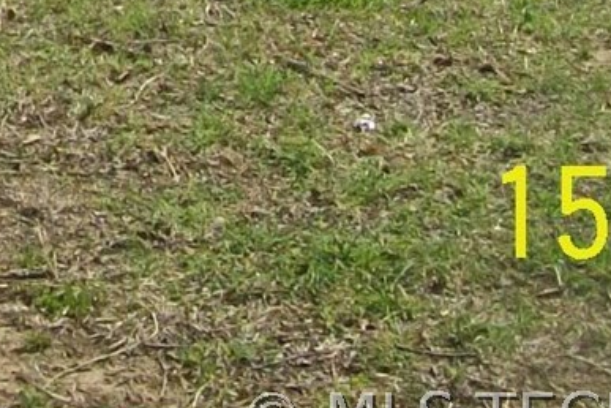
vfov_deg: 6.9
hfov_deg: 10.7
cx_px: -253
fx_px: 3157
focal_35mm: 186
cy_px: -669
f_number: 4.8
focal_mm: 6
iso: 64
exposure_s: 1/400
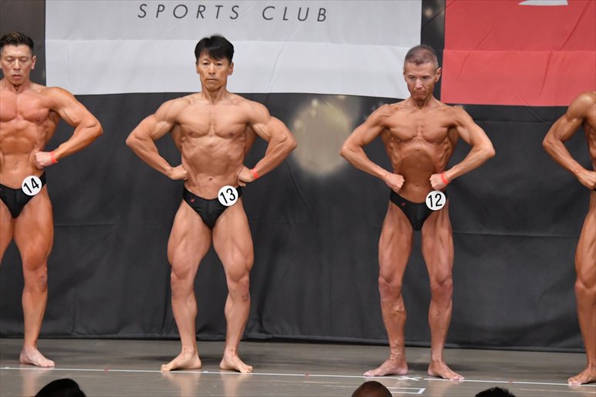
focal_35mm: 225
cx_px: 298
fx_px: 3723
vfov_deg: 6.1
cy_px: 198
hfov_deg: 9.2
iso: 5000
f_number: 5.6
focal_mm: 150
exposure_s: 1/400
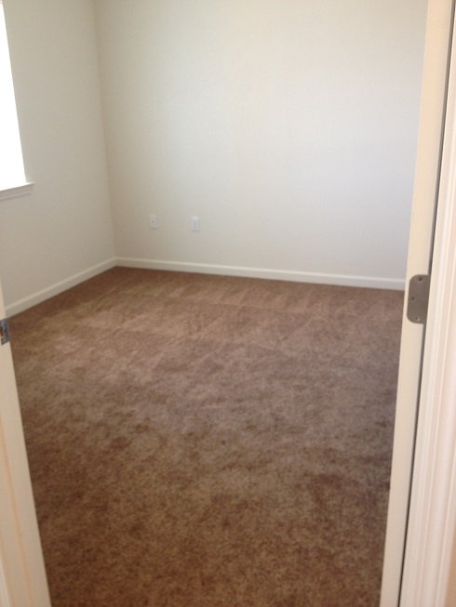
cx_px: 228
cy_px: 304
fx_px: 615
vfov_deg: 52.6
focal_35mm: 35
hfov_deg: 40.7
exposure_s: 1/20
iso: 80
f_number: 2.4
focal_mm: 4.28
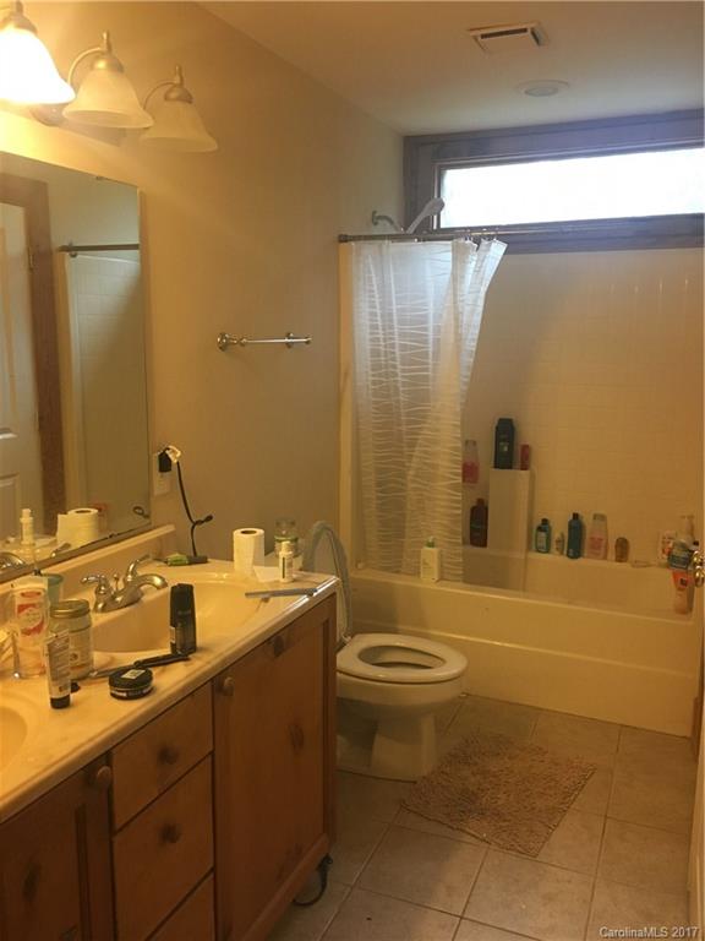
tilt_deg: -11.4
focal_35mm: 29
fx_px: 787
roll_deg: -0.7
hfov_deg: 48.2
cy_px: 470
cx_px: 352
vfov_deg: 61.7
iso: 125
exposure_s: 1/30
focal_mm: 4.15
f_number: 2.2
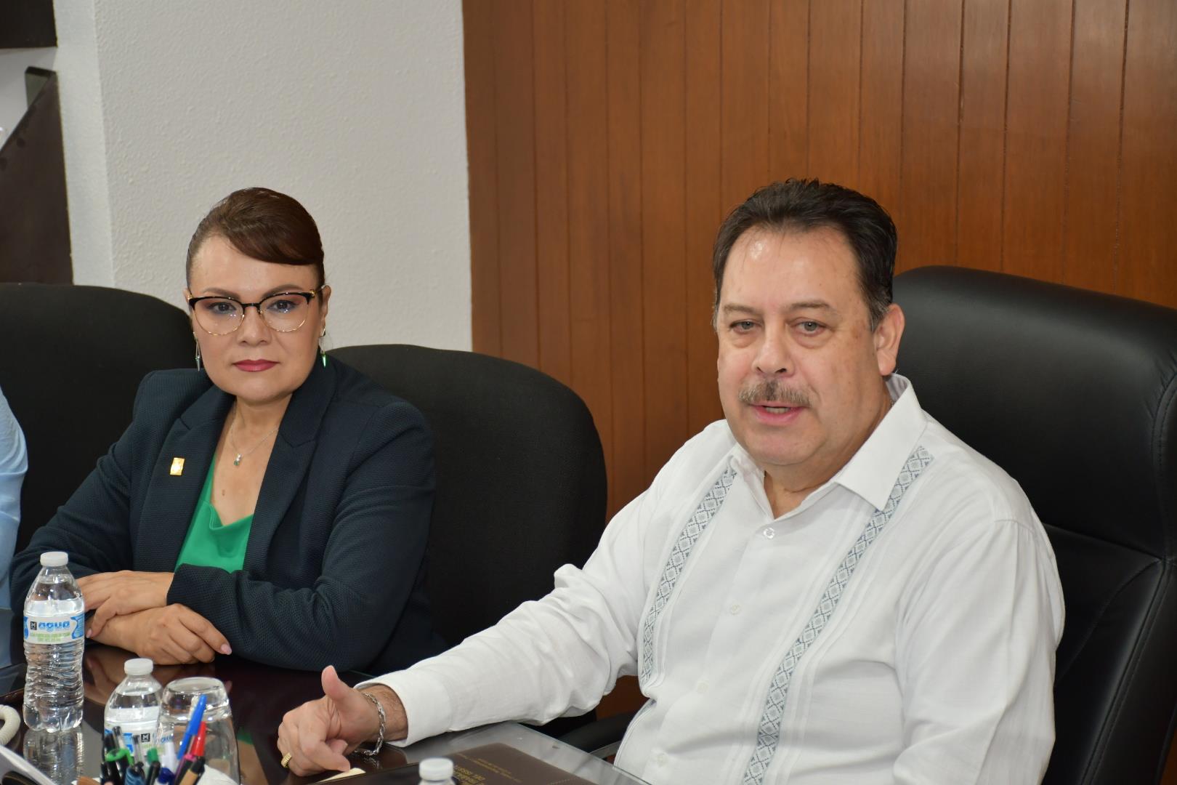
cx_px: 588
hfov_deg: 22.6
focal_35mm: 90
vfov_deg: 15.2
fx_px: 2942
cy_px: 392
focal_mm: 60
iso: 900
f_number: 5
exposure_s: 1/60
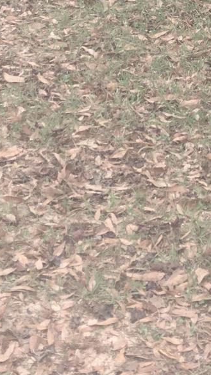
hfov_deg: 10.8
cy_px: -262
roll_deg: -1.7
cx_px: 308
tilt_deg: -4.0
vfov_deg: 17.0
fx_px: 1074
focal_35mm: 108
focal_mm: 4.15
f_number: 2.2
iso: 25
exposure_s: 1/150
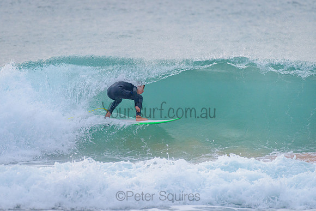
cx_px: 153
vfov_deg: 2.2
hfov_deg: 3.4
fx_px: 5383
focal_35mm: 613
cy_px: 103
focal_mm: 500
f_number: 5.6
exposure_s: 1/1250
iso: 560
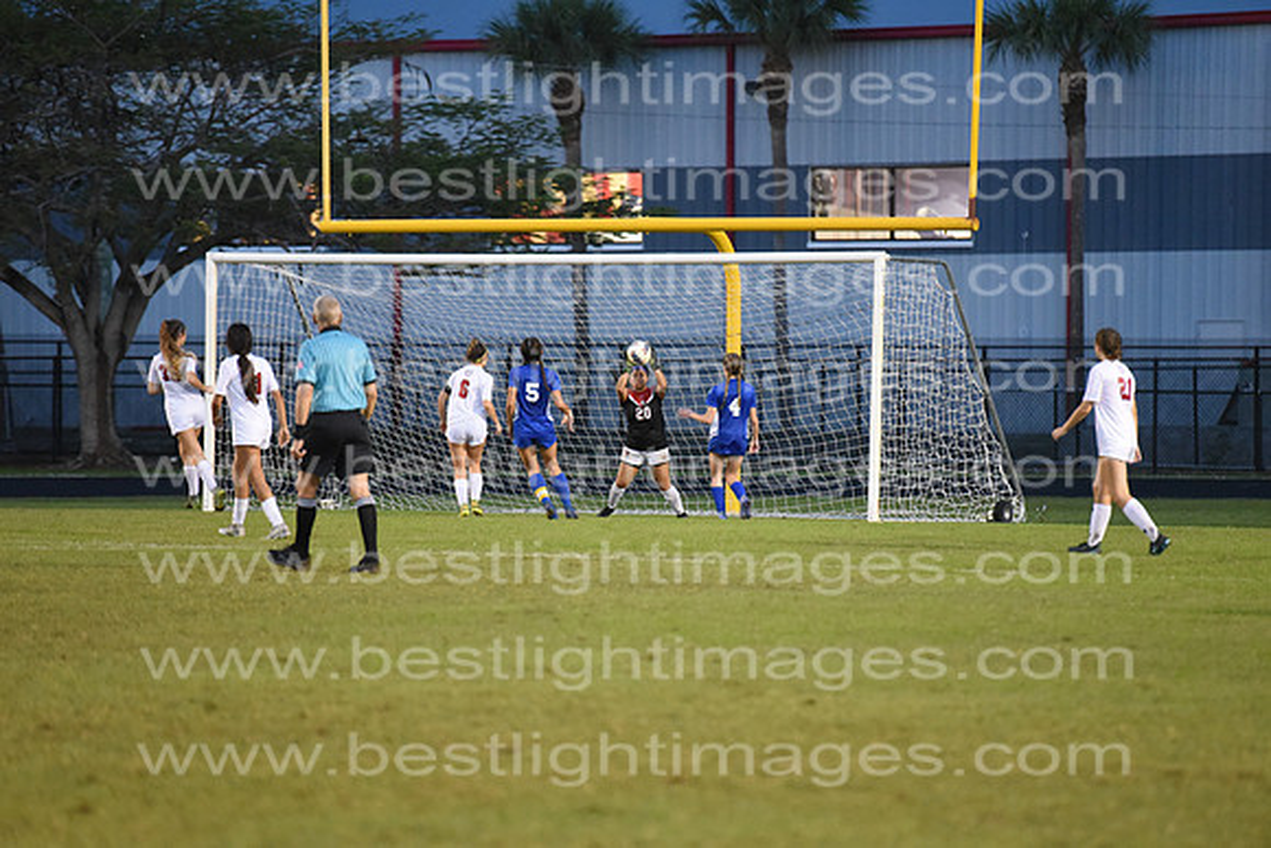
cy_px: 424
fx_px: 7062
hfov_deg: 10.3
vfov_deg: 6.9
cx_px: 636
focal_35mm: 200
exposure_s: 1/500
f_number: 4
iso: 9000
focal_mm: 200
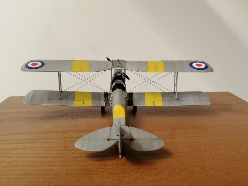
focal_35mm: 33
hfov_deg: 55.4
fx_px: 236
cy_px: 93
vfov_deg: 42.9
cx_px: 124
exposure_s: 1/33.3
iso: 250
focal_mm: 3.95
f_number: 1.8
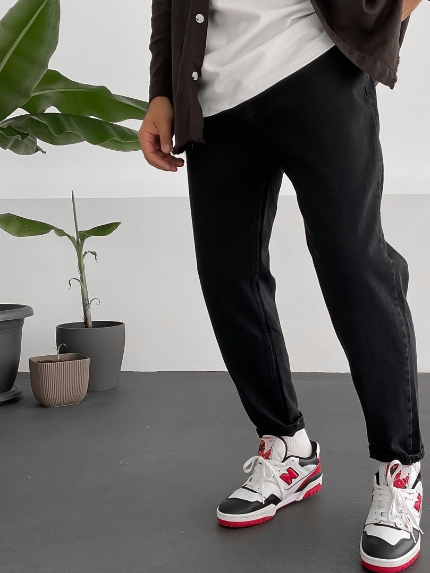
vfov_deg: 43.8
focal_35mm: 43
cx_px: 300
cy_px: 278
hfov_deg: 33.2
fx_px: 712
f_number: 1.8
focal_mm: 3
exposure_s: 1/120
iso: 40
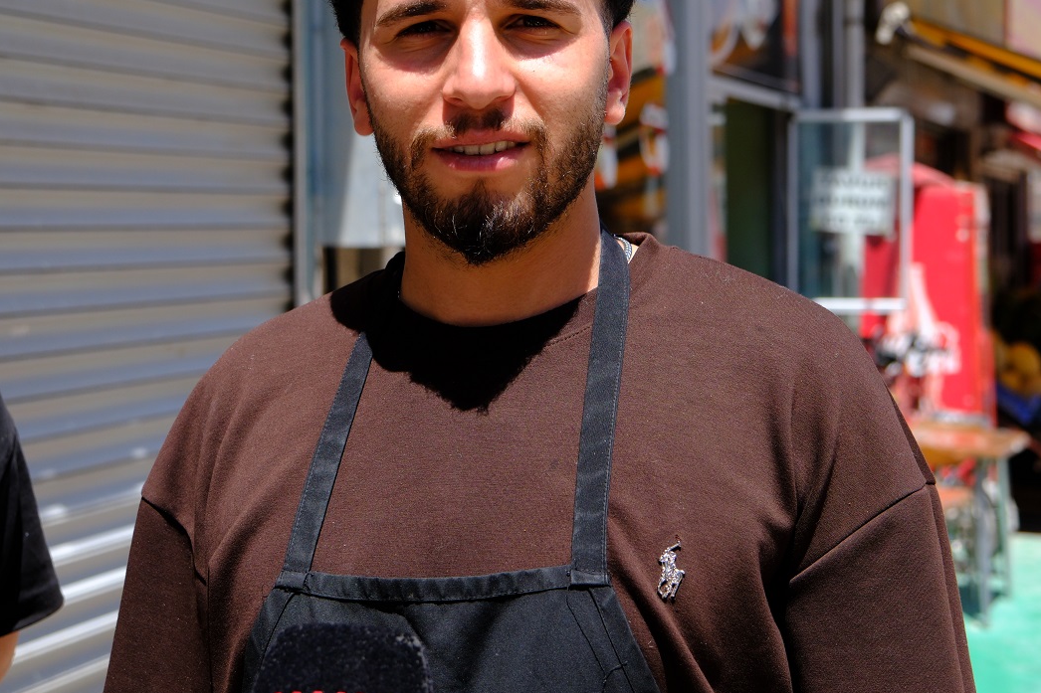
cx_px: 551
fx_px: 1850
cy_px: 254
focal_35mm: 64
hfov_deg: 31.4
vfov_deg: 21.2
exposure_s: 1/1600
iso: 400
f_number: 4
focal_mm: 32.5
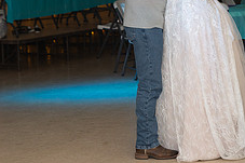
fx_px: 904
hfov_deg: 15.4
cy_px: 3
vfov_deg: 10.2
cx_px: 182
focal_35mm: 133
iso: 800
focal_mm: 52
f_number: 3.5
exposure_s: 1/125
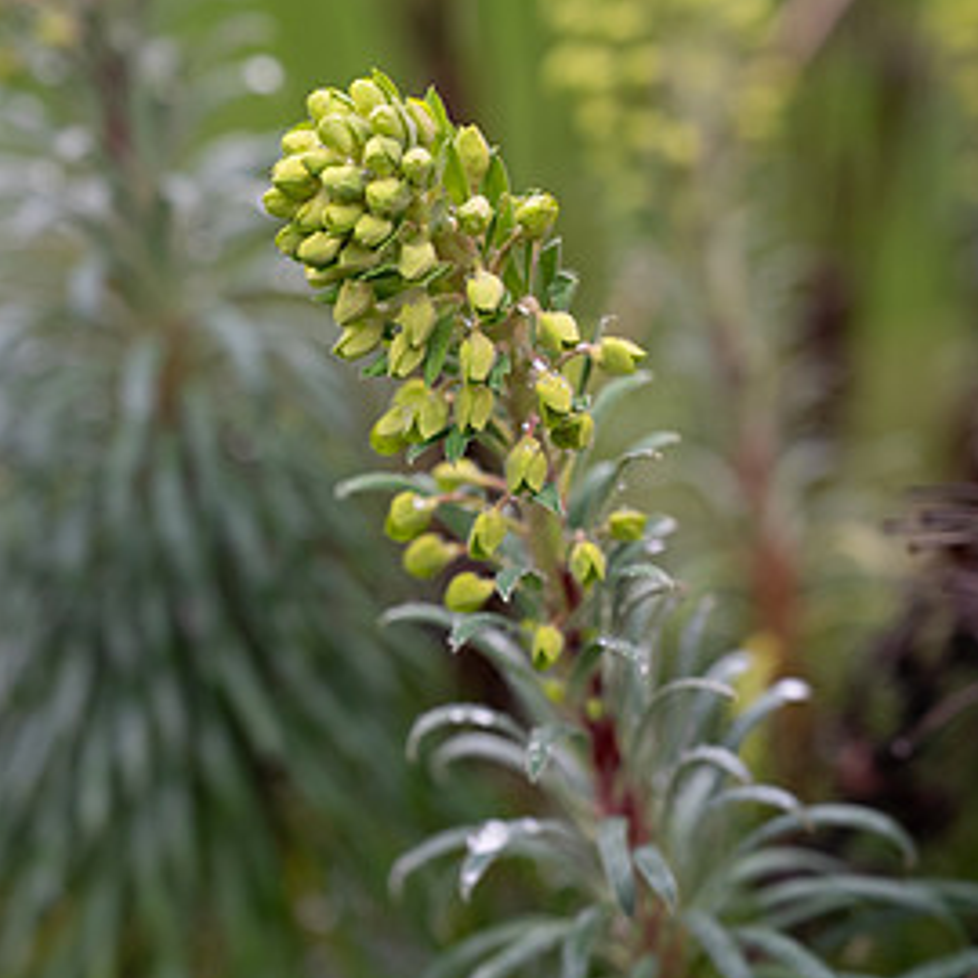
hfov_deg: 17.6
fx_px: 3164
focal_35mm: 99
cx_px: 442
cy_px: 456
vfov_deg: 17.6
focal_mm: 70
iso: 250
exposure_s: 1/80
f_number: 3.2
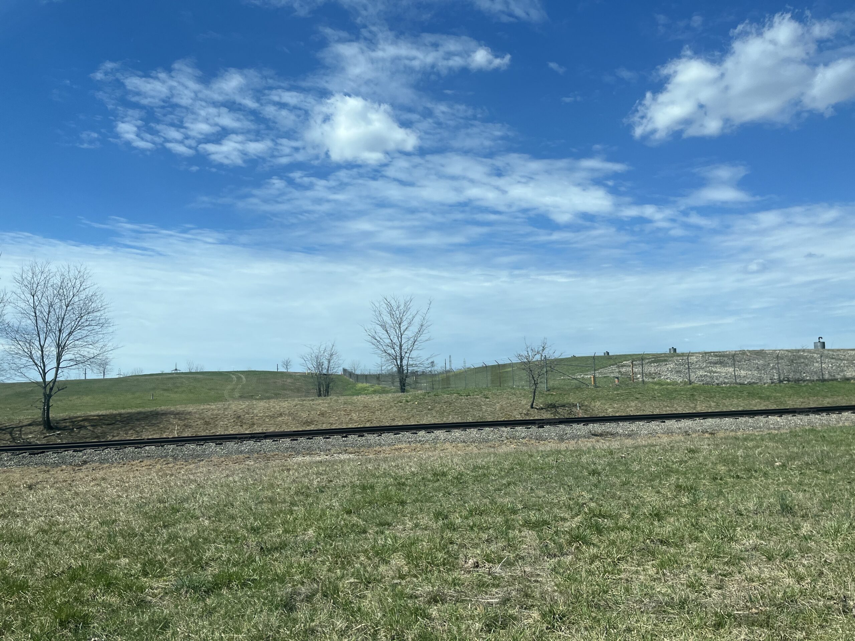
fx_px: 642
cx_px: 428
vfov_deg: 53.1
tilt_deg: +5.6
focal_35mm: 26
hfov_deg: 67.3
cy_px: 320
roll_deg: +2.1
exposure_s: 1/4149
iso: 50
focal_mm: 5.1
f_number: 1.6
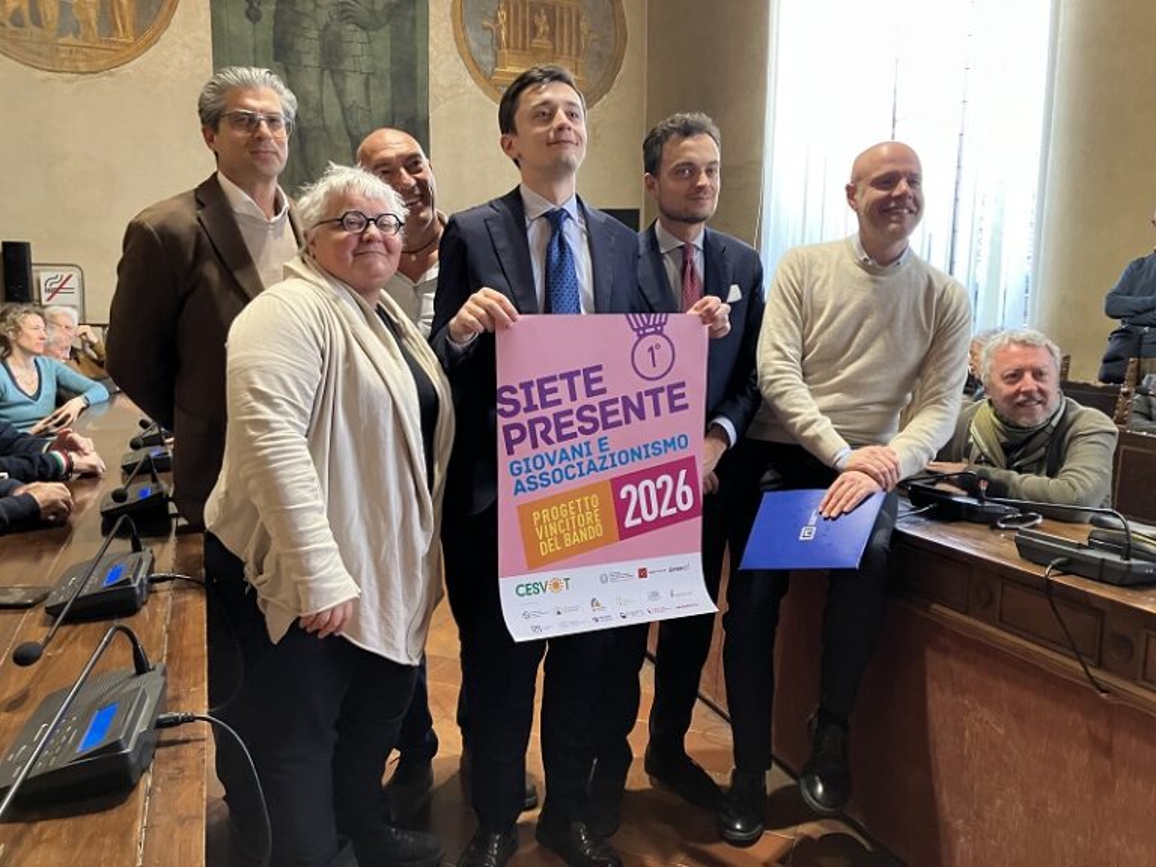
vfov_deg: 49.7
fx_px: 935
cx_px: 578
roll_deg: -0.4
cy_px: 434
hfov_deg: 63.4
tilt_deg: -5.7
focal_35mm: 28
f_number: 1.8
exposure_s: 1/50
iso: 160
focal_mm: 3.99
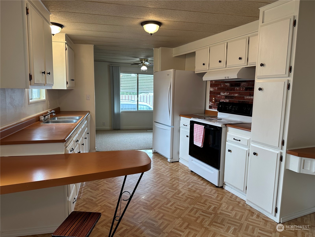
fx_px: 218
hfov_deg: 71.6
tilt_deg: -7.0
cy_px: 118
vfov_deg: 56.8
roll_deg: -1.6
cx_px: 158
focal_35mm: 24
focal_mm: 6.86
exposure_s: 1/120
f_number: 1.78
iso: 100
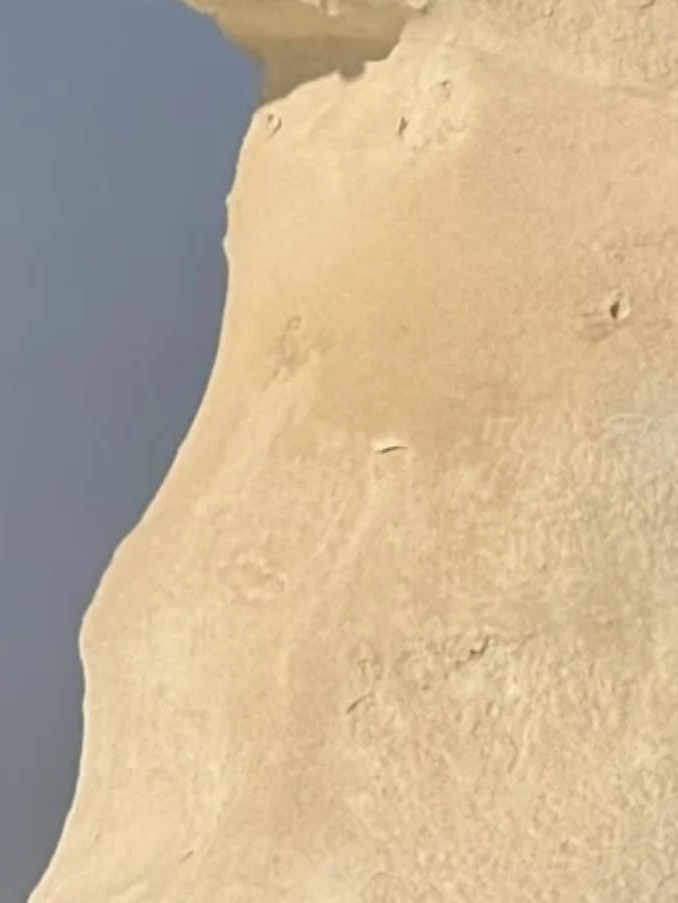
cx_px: 1073
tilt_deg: +5.4
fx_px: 17698
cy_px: 98
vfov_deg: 2.9
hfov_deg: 2.2
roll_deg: -0.7
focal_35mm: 678
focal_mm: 15.66
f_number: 2.8
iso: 40
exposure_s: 1/4975
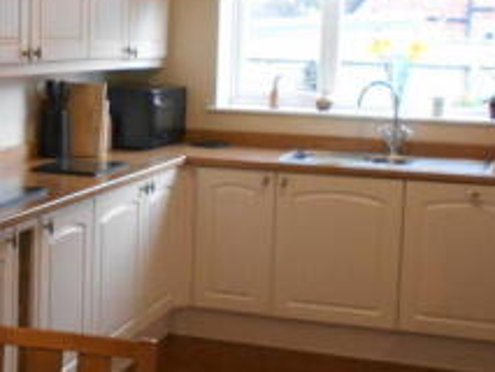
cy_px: 176
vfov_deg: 20.7
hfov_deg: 26.9
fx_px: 1016
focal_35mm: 71
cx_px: 101
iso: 400
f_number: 3.2
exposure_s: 1/30
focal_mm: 4.6
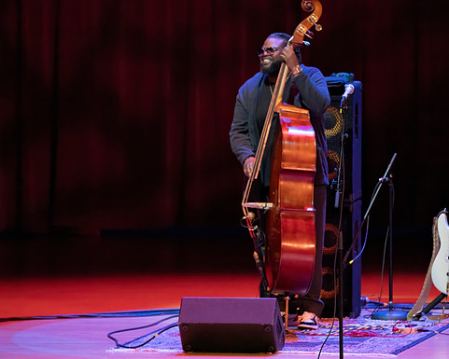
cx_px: 232
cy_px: 180
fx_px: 6021
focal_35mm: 453
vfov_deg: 3.4
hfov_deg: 4.3
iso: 6400
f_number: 5.6
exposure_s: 1/250
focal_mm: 400
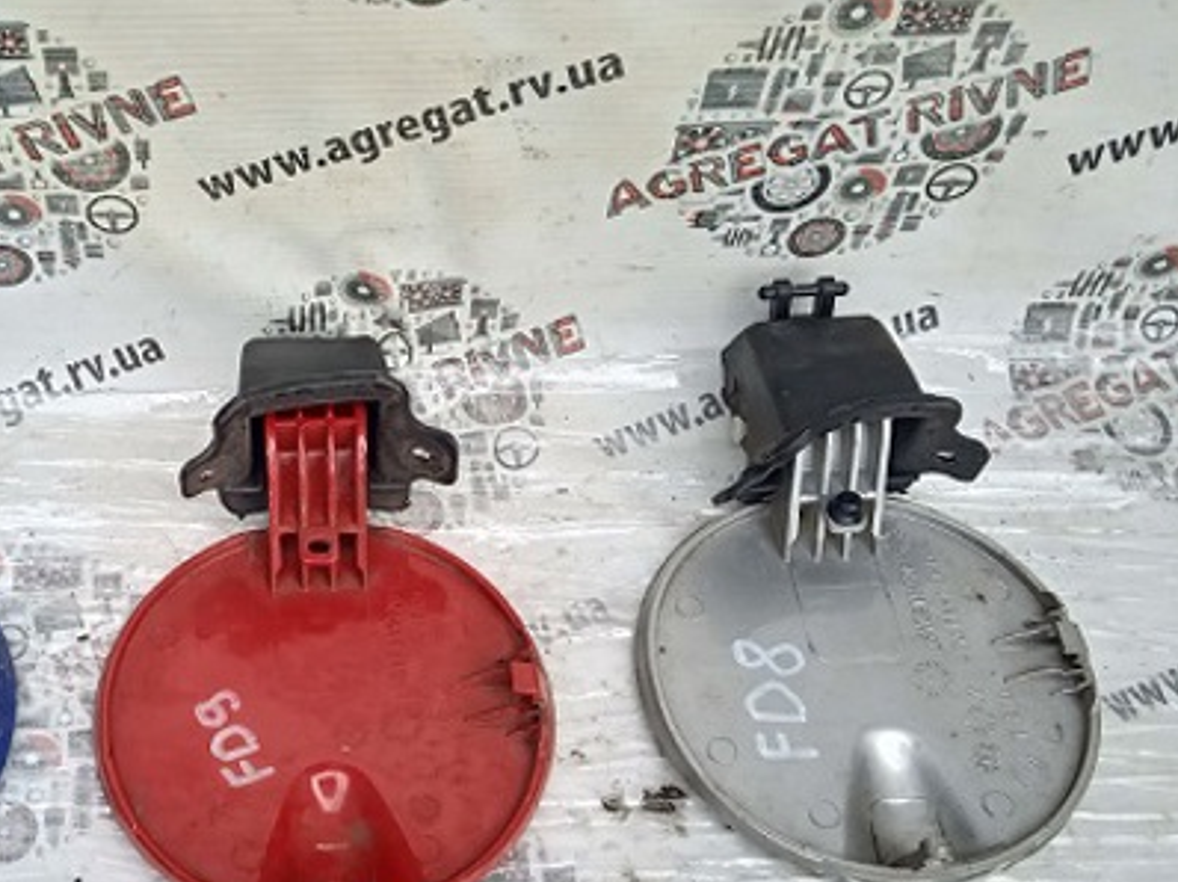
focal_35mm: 45
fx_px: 1530
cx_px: 352
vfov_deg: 32.1
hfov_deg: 41.3
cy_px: 528
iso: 113
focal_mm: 3.43
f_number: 2.2
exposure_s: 1/390
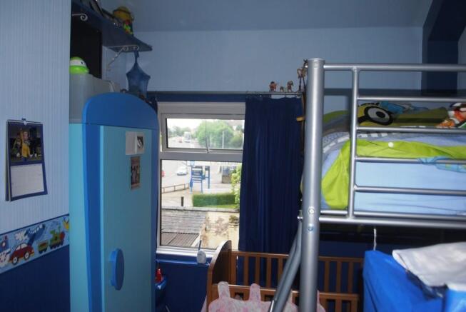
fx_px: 389
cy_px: 156
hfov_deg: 61.9
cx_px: 233
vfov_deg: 43.7
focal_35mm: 30
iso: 200
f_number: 3.8
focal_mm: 20
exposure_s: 1/60
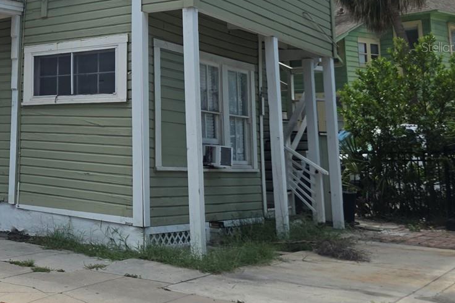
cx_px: -15
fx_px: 657
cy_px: 47
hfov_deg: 34.3
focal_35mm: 52
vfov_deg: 25.4
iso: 80
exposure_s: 1/4237
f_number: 1.7
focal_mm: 6.3
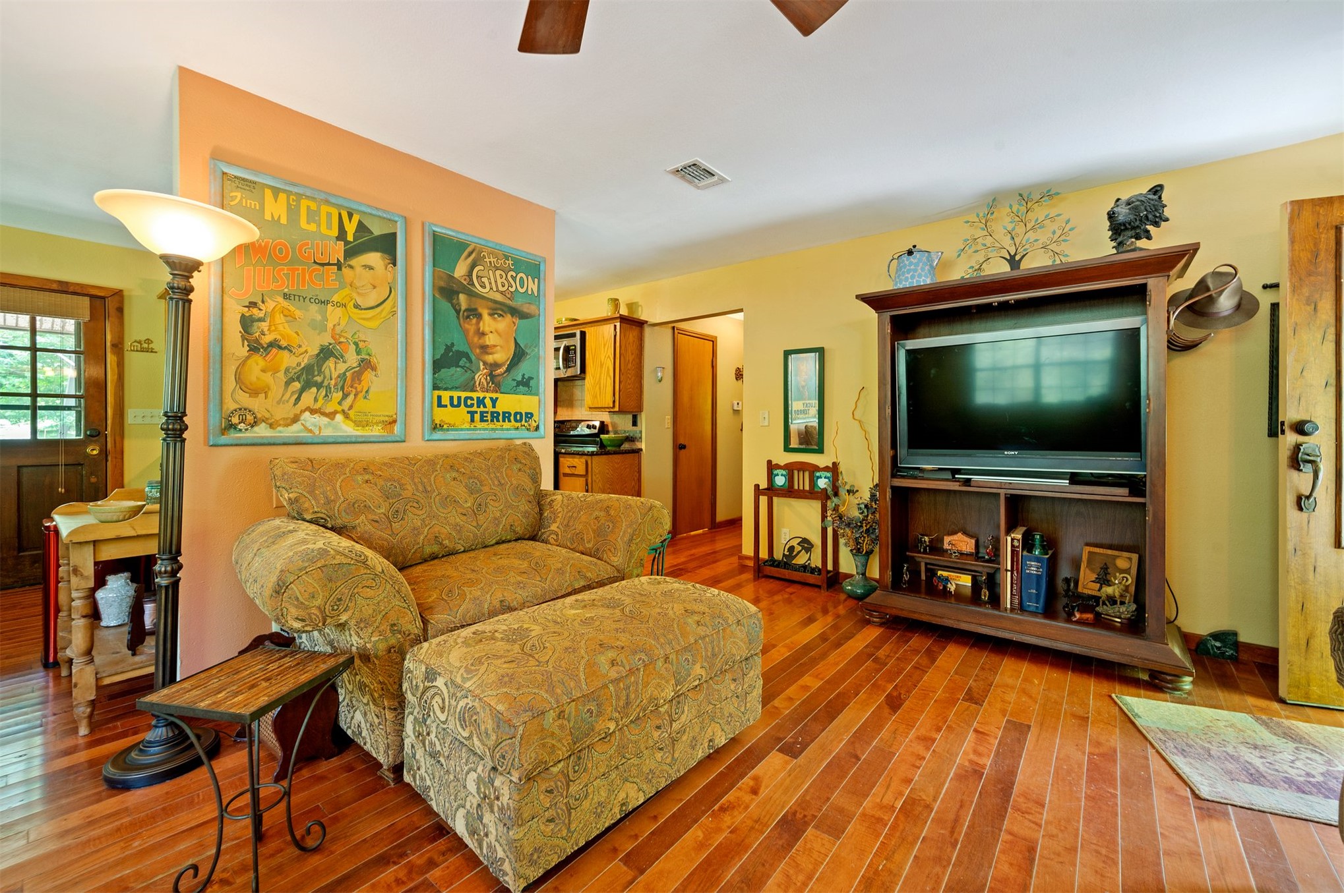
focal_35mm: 14
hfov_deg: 104.3
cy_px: 446
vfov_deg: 81.1
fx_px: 522
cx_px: 672
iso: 250
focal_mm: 14
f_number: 9
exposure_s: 1.3
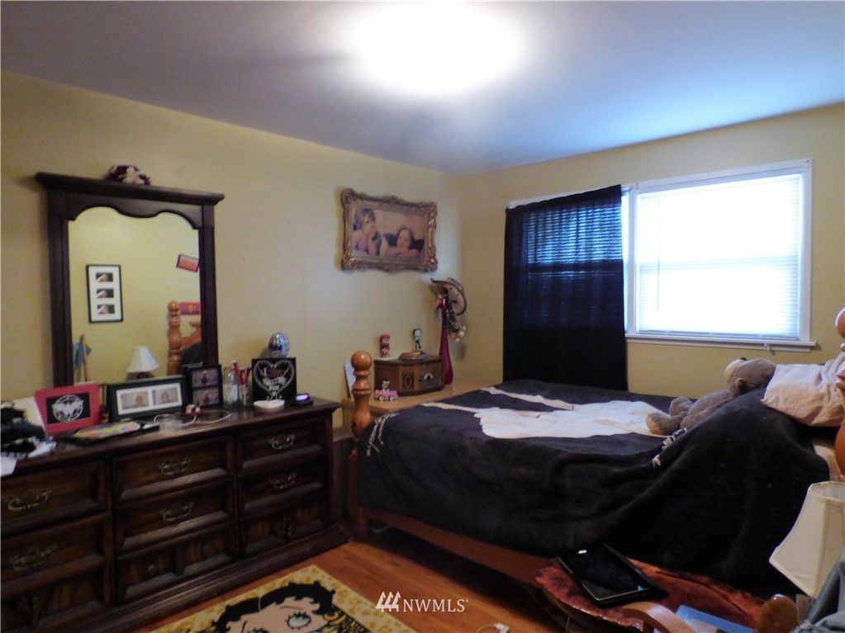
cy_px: 316
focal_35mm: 20
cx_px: 422
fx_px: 488
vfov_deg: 66.0
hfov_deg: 81.8
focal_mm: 3.58
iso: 400
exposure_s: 1/10
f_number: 2.8
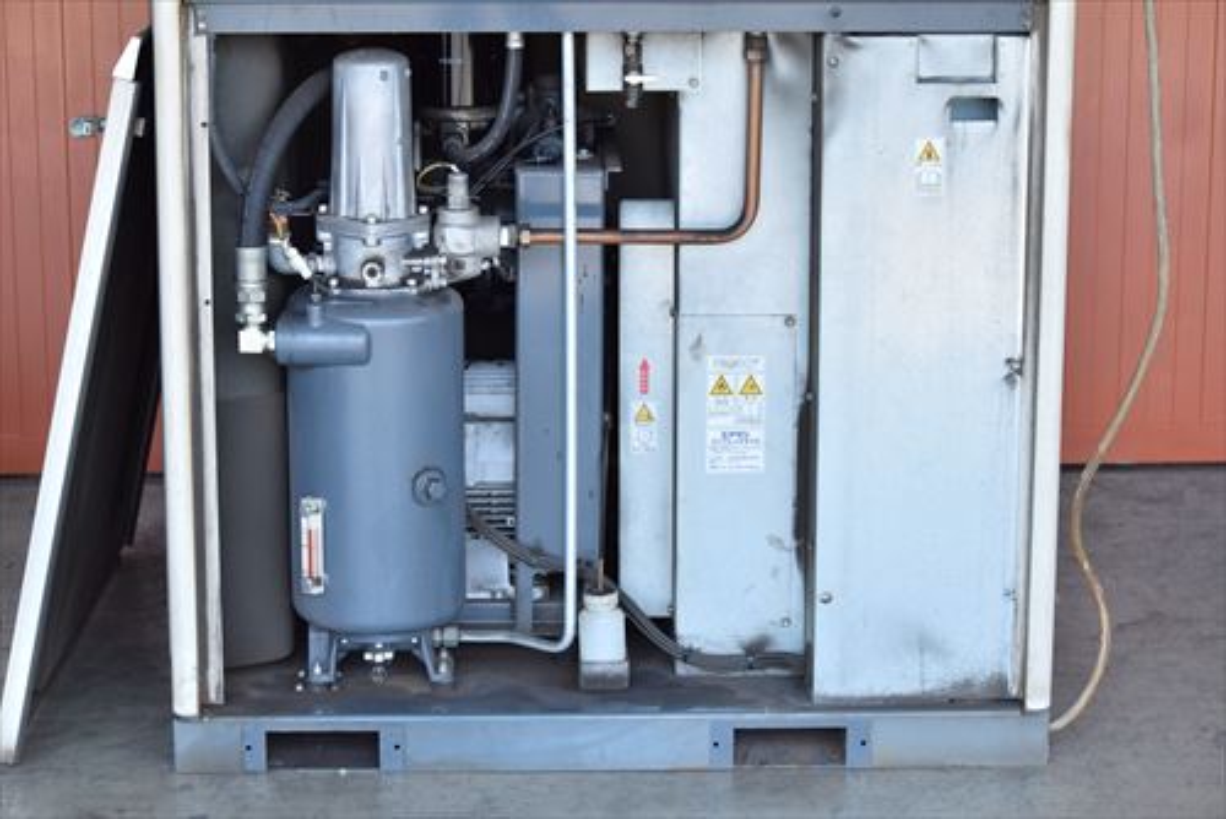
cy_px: 410
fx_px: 2964
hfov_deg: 23.4
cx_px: 613
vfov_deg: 15.7
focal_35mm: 87
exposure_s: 1/1000
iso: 1250
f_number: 6.3
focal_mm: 58
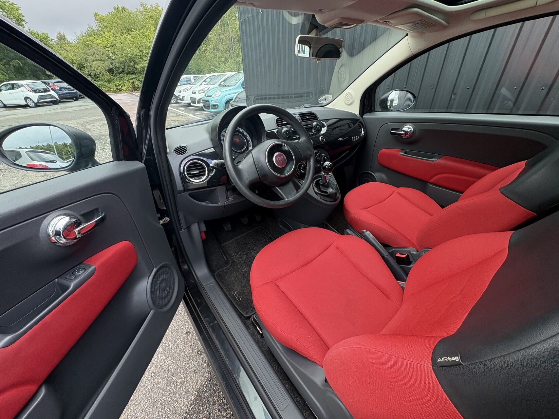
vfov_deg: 85.7
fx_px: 226
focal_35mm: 14
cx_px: 280
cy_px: 210
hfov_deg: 102.1
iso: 40
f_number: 2.2
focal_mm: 2.22
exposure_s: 1/109
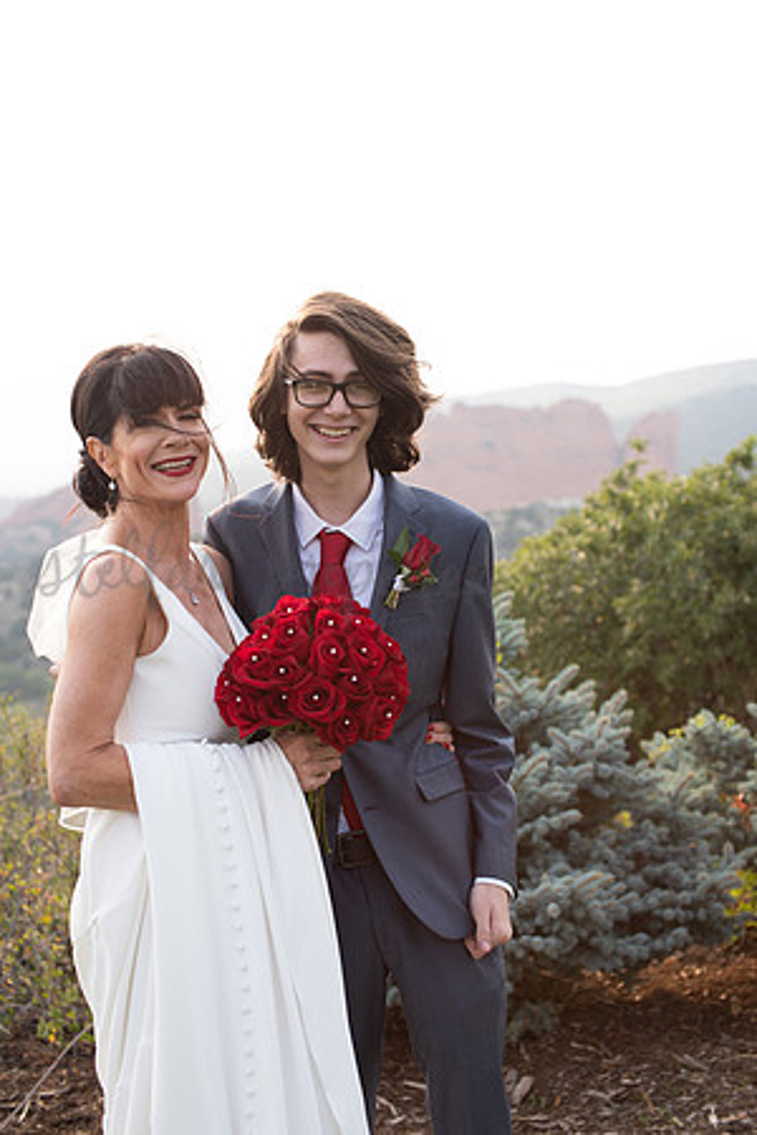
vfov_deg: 39.6
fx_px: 1577
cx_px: 378
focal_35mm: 50
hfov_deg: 27.0
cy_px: 568
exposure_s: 1/400
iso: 160
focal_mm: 50
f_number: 4
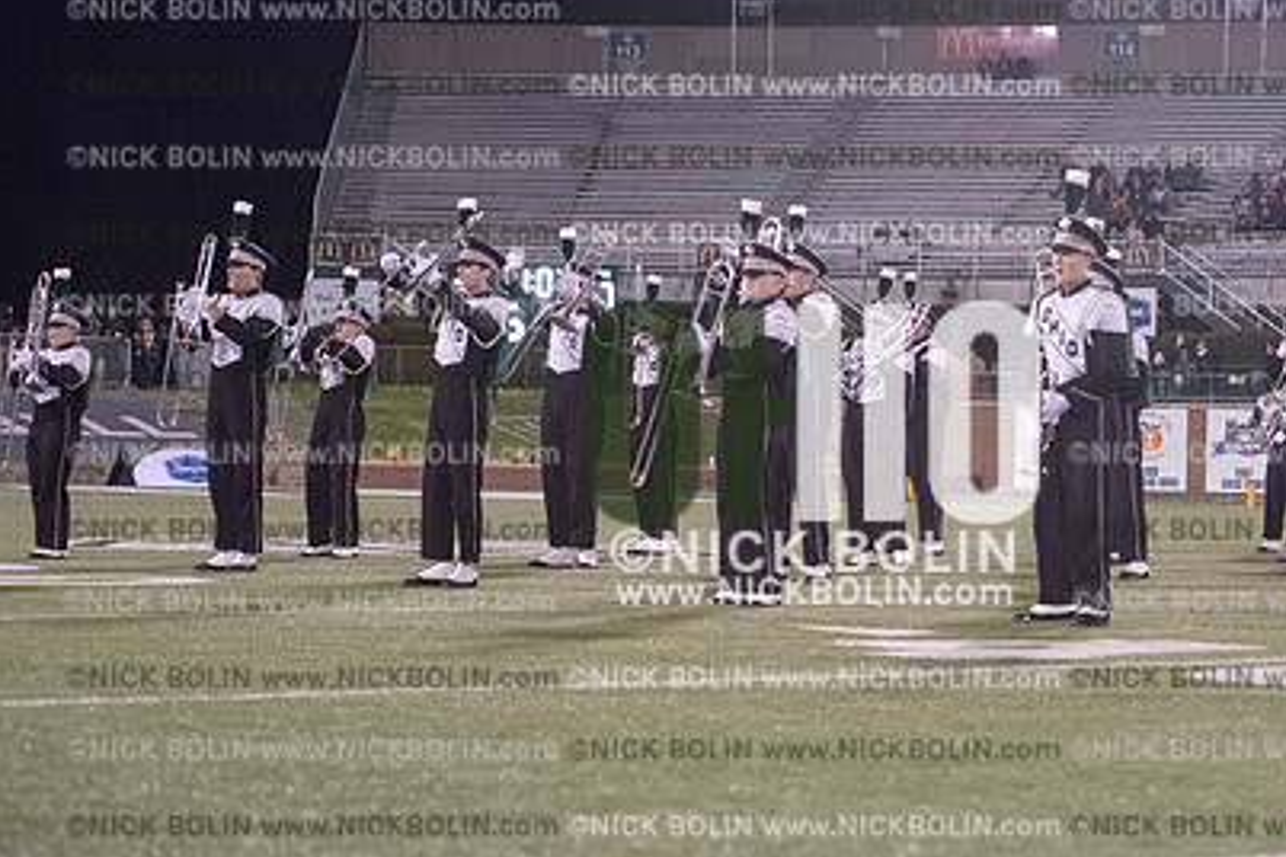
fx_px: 3608
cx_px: 813
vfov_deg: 13.6
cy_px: 456
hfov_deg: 20.2
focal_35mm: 101
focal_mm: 70
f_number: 3.2
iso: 5000
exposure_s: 1/1250
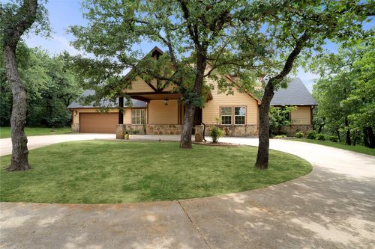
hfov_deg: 90.0
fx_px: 187
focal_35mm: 18
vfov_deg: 67.3
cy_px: 124
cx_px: 188
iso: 500
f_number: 9
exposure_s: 1/250
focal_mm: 18
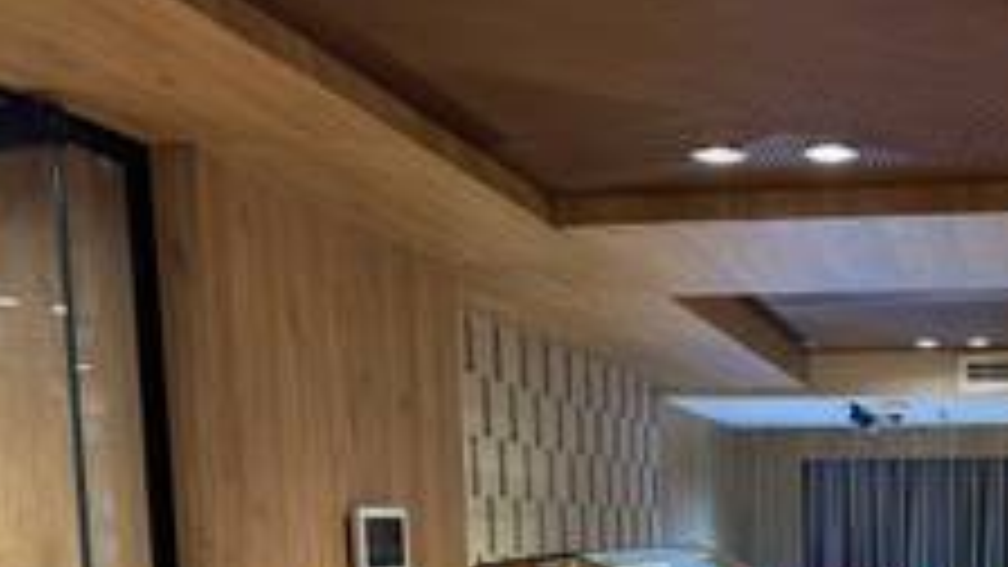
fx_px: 1497
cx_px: 860
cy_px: 724
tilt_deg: -6.9
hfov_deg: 35.5
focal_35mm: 56
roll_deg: +0.2
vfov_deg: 19.8
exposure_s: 1/50
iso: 160
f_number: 1.78
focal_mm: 6.76
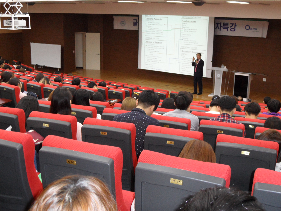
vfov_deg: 36.0
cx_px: 140
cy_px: 106
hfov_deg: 46.8
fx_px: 325
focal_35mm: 40
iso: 320
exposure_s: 1/45
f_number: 3.6
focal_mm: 6.5
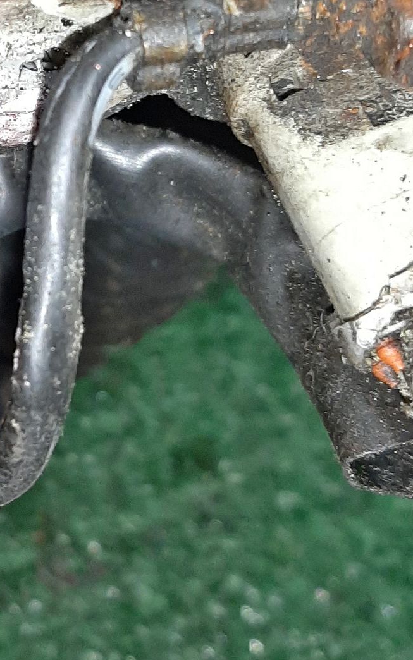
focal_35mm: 68
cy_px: 75
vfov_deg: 29.1
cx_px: -51
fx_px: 1224
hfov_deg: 18.4
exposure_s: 1/50
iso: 173
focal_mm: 3.93
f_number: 1.7
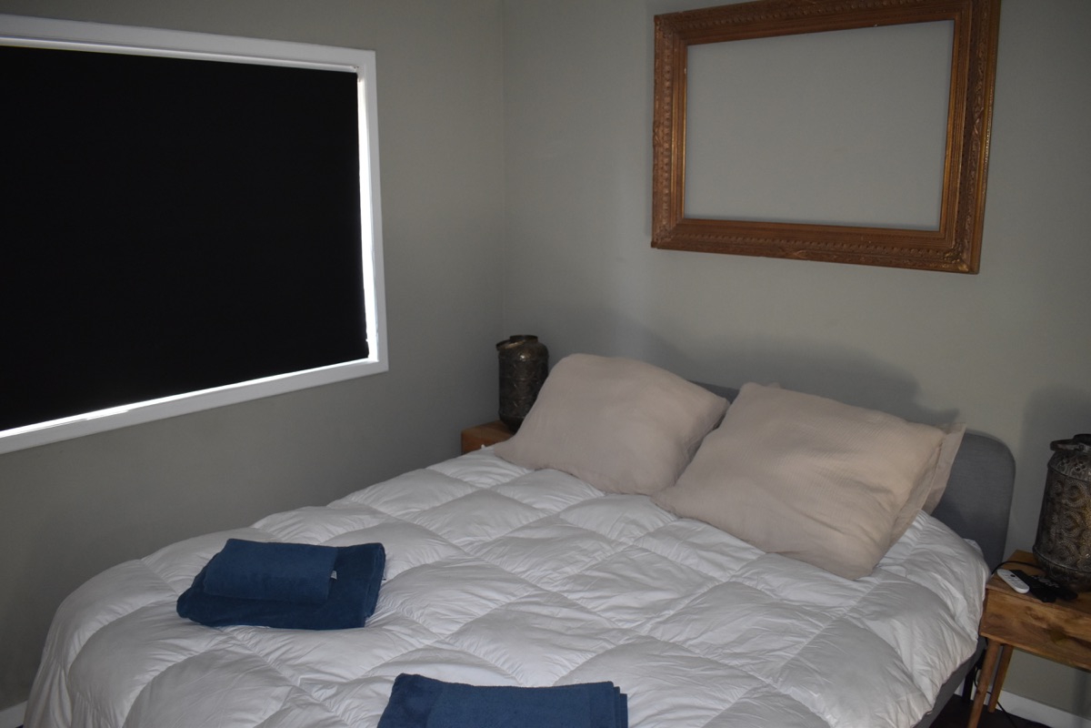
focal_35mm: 27
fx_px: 818
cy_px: 364
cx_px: 546
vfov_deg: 47.9
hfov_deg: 67.4
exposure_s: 1/60
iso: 1400
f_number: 3.5
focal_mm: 18
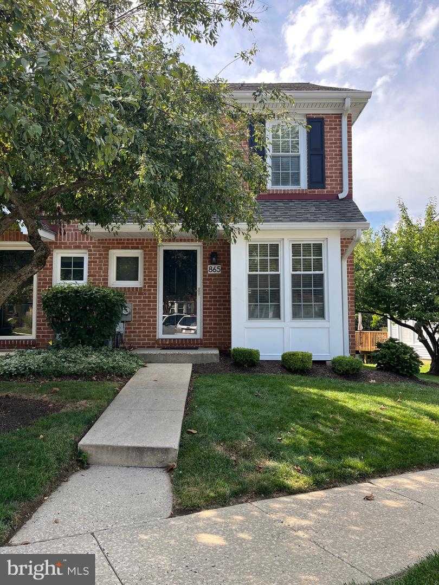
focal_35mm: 26
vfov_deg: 67.3
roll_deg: +0.1
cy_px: 292
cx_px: 220
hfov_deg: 53.1
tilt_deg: +4.2
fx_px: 440
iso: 50
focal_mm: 5.1
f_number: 1.6
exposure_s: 1/684
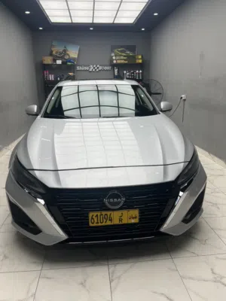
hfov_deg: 53.1
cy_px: 150
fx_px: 226
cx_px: 113
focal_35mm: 26
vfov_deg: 67.3
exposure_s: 1/601
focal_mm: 5.7
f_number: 1.5
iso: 50
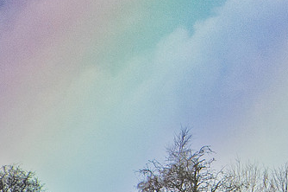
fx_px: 8408
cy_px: 138
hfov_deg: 2.0
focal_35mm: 1052
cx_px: 456
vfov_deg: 1.3
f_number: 4
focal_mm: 200
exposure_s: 1/2500
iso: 800
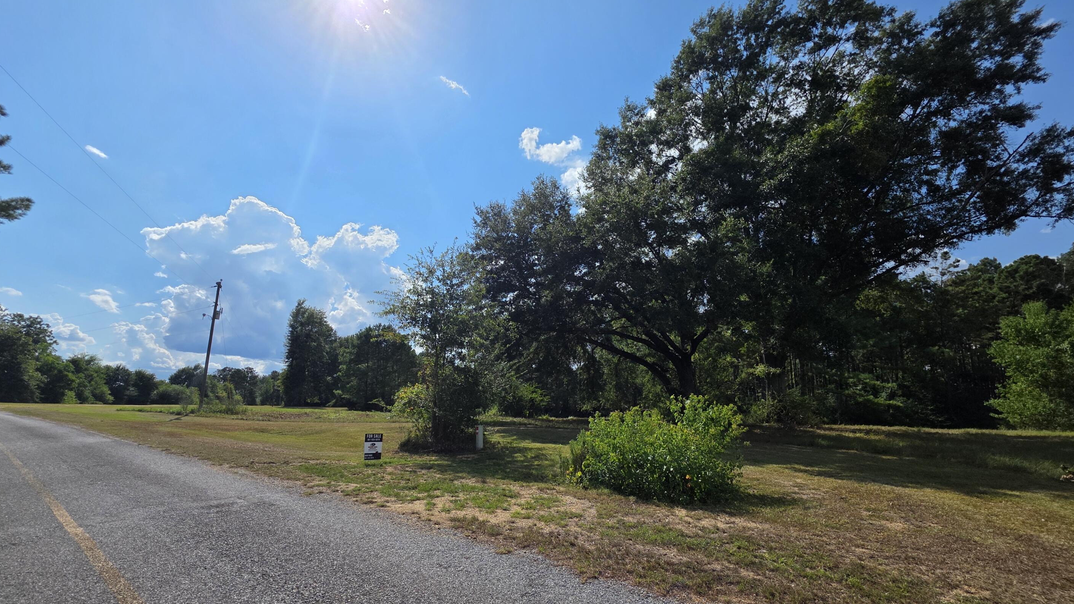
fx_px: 427
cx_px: 509
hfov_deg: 102.9
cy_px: 351
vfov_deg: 70.0
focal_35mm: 15
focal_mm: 2.2
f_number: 1.9
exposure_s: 1/4413
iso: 40
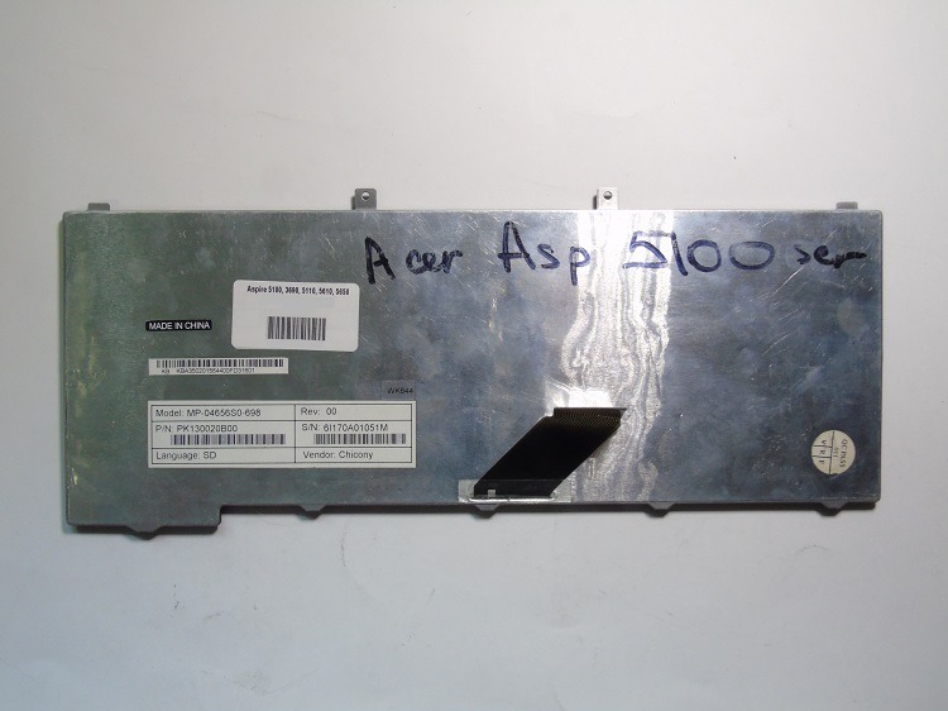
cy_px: 356
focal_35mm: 29
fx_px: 794
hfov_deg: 61.7
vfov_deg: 48.2
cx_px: 474
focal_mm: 5.2
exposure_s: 1/20
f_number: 5.7
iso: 200
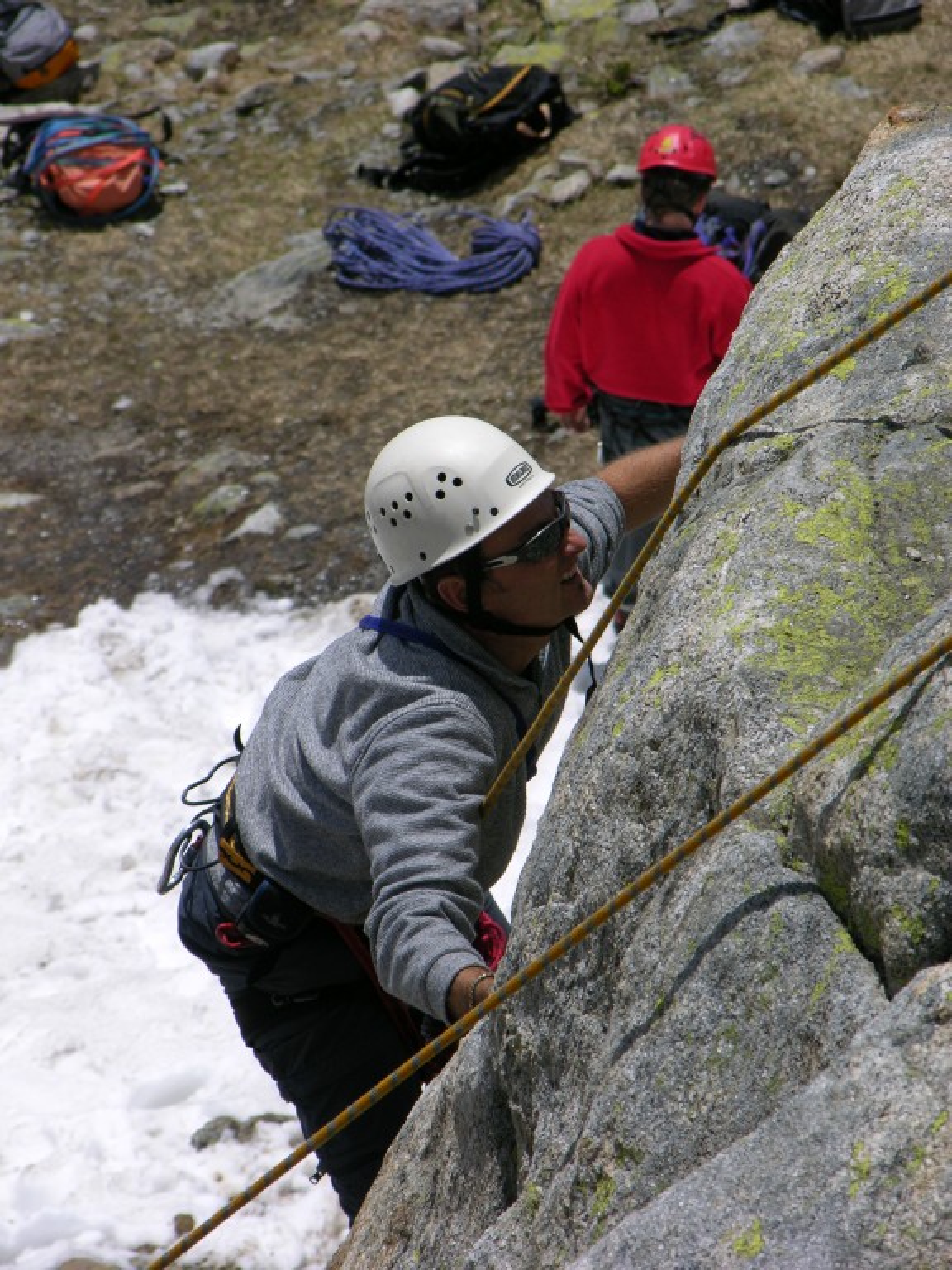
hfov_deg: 5.3
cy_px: 635
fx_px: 10267
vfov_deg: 7.1
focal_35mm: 280
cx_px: 476
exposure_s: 1/465
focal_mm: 71.2
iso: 50
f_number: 5.9
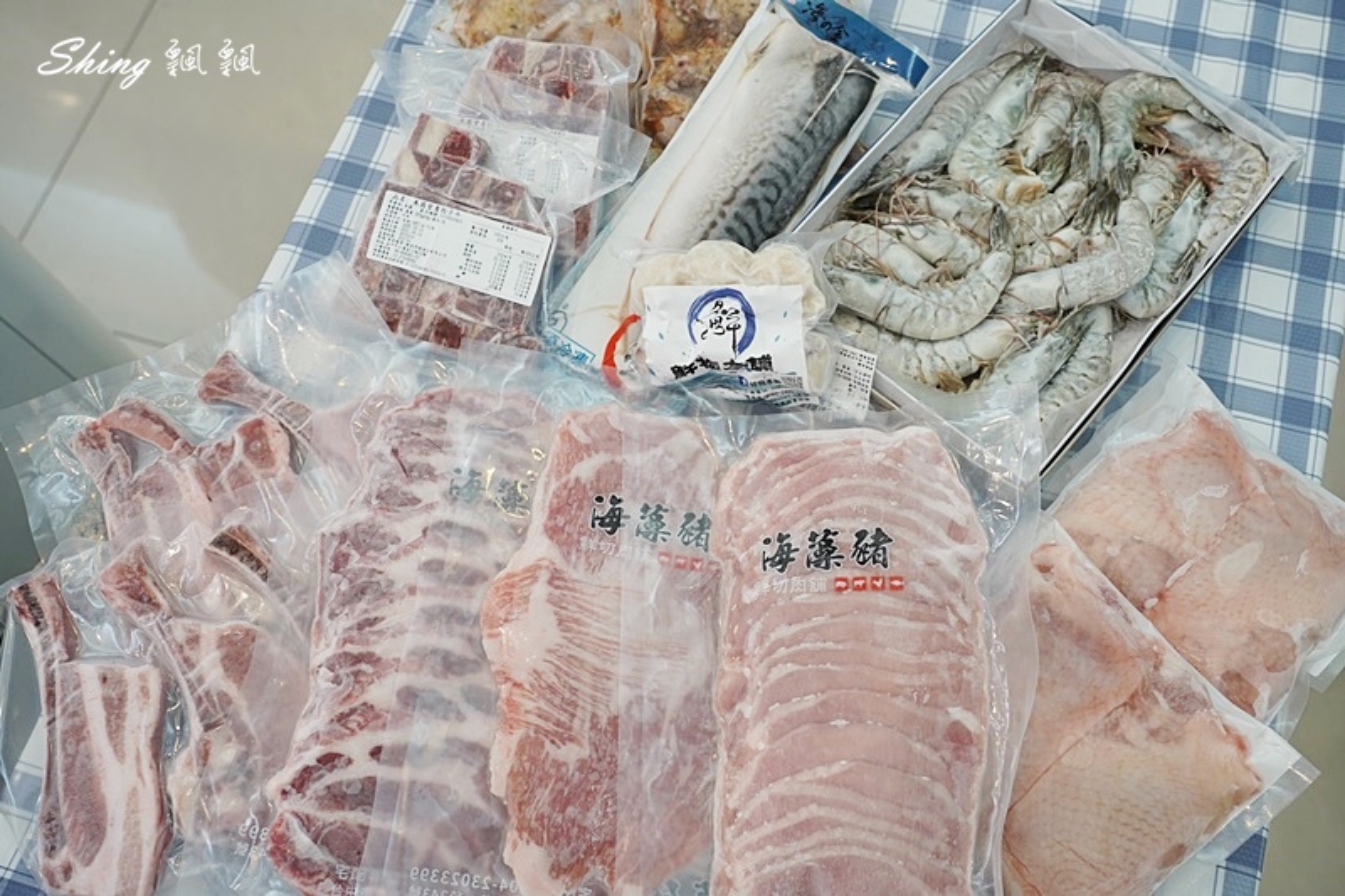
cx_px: 672
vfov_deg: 42.3
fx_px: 1158
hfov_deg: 60.3
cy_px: 448
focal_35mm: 31
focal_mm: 31
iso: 500
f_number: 5.6
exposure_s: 1/50
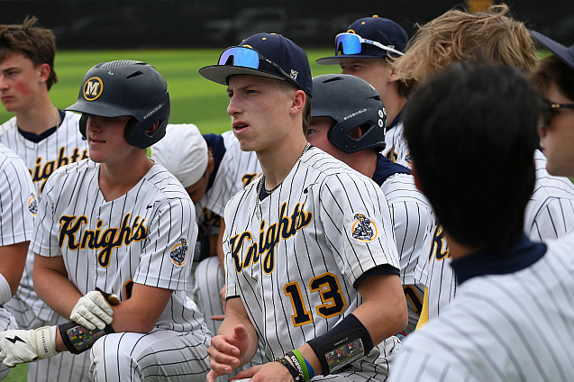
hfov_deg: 15.3
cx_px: 234
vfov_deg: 10.2
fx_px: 2135
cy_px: 193
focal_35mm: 134
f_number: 5
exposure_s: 1/1600
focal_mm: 100
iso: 280
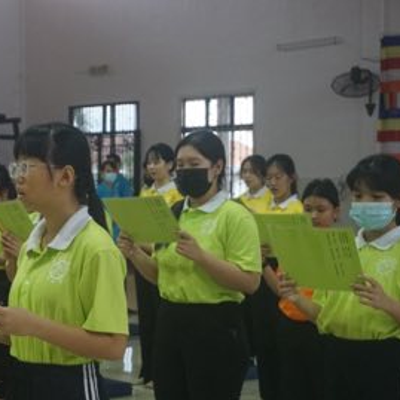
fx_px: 1160
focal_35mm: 89
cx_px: 51
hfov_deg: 19.3
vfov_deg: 19.5
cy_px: 236
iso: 1600
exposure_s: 1/160
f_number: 5.6
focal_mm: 39
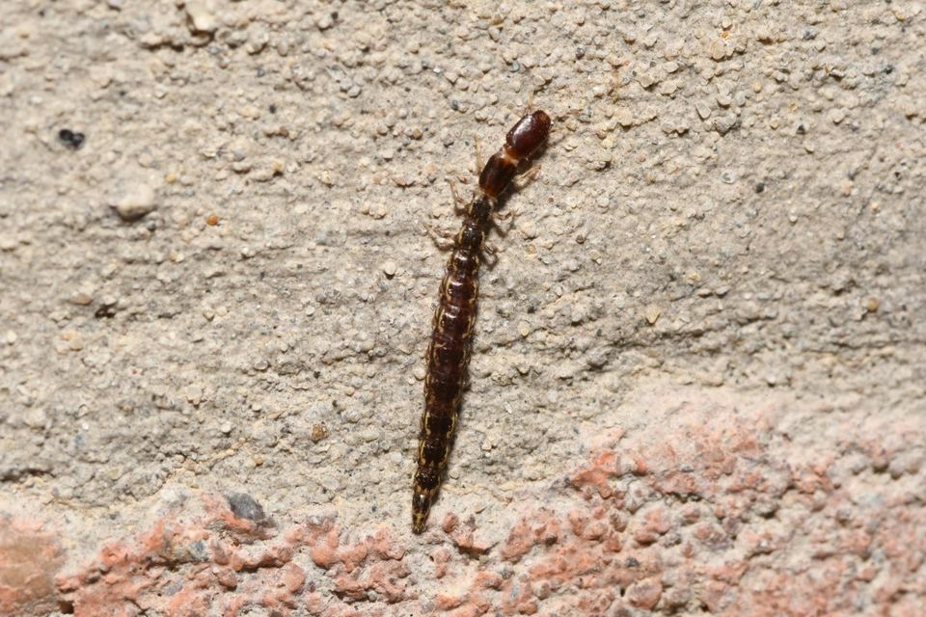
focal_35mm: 158
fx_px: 4051
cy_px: 308
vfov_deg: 8.7
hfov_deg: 13.0
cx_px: 463
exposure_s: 1/60
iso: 100
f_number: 22
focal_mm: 105
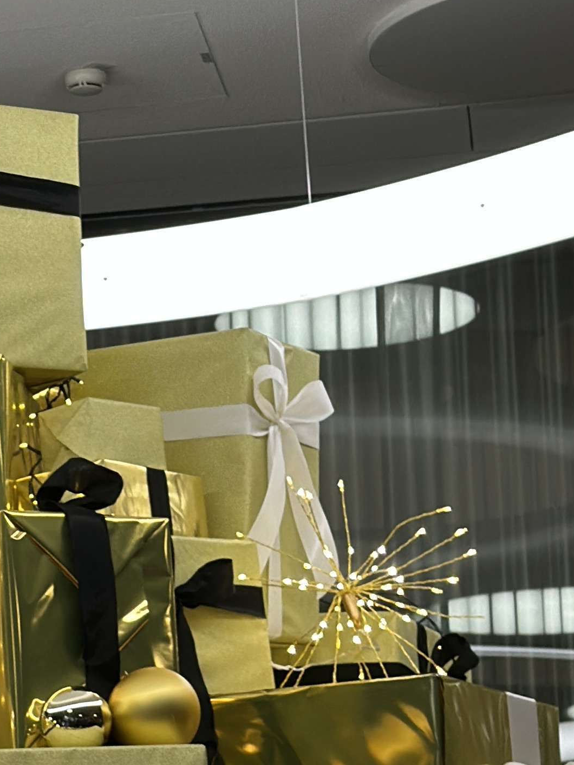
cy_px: 610
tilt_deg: +11.3
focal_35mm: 137
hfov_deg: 10.6
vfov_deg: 14.3
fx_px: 3029
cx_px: -185
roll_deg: +1.1
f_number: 1.78
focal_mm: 6.86
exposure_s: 1/69
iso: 64
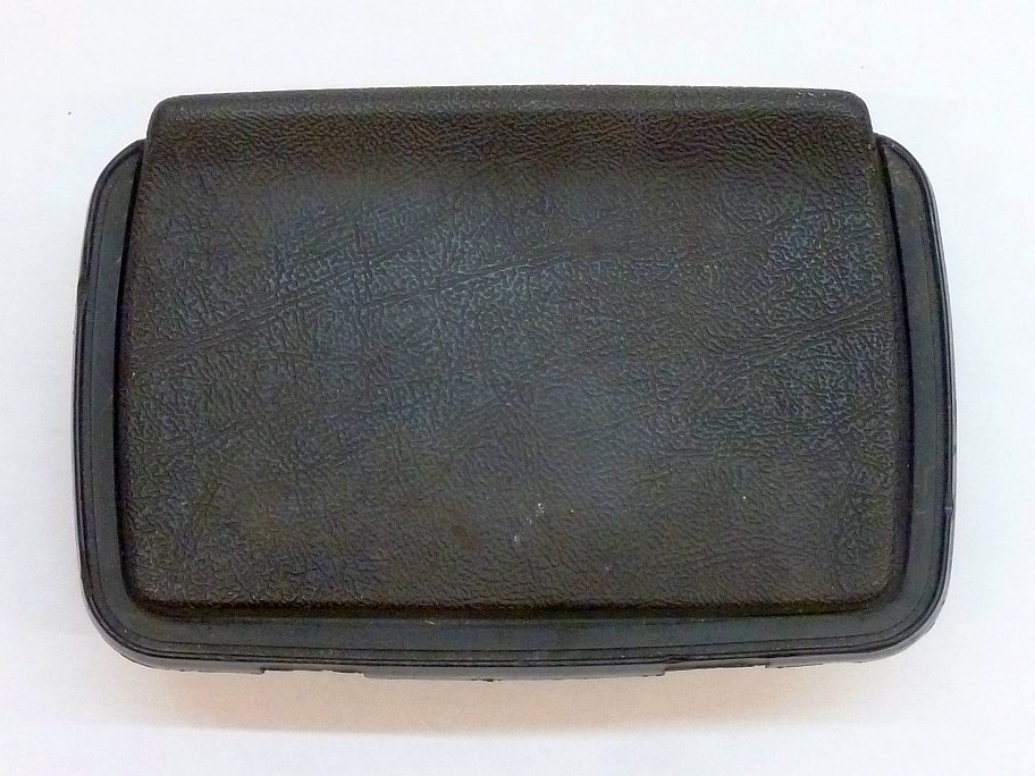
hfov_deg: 42.1
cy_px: 381
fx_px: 1345
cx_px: 512
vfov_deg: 32.2
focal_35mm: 45
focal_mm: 7.3
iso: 400
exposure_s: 1/25
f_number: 3.7
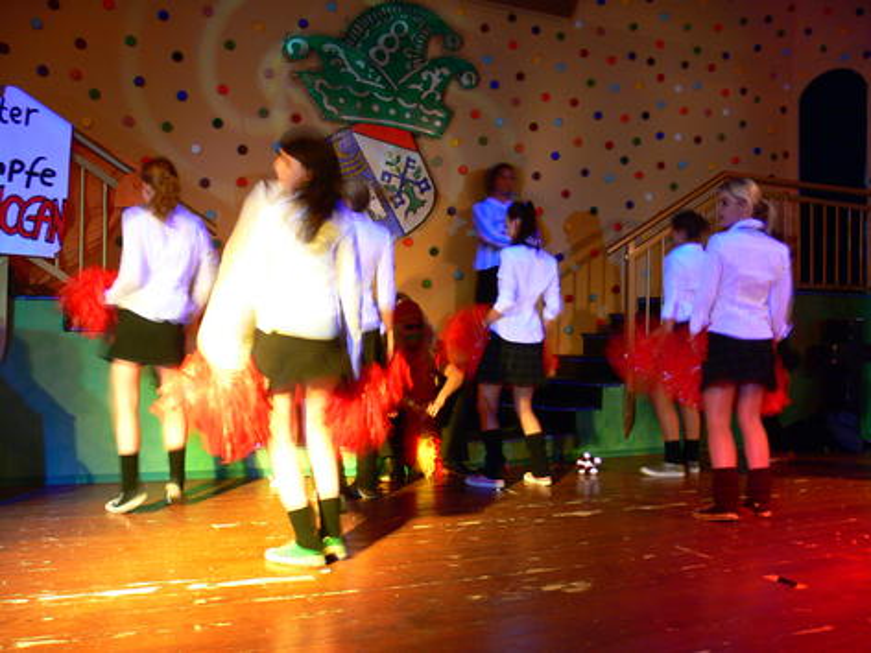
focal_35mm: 35
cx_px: 436
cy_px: 326
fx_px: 881
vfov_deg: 40.7
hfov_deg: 52.6
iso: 100
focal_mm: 7.4
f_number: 2.8
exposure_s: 1/5
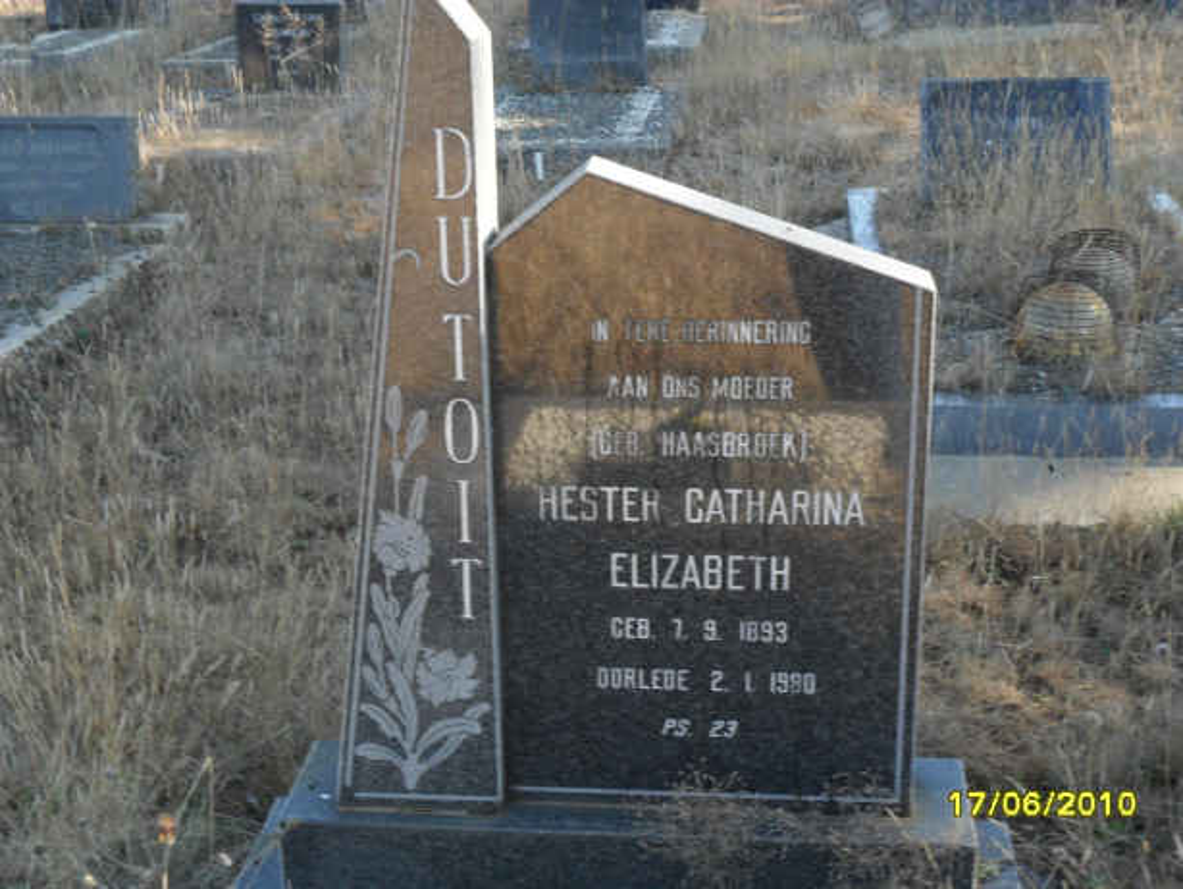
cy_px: 444
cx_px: 592
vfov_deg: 28.1
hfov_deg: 36.8
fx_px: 1778
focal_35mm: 52
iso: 100
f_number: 5
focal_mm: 9.3
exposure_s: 1/60
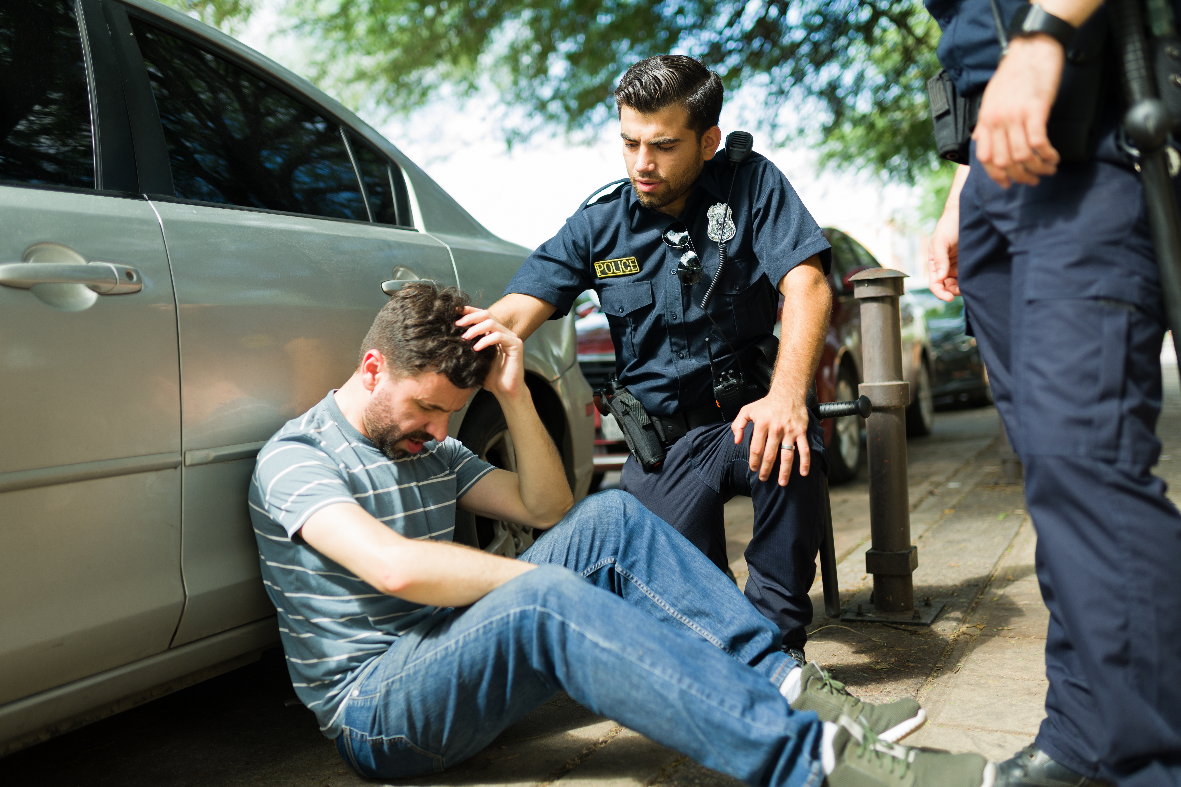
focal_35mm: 35
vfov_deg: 37.9
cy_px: 394
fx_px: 1148
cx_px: 590
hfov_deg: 54.4
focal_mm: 35
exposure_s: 1/400
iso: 100
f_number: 1.8
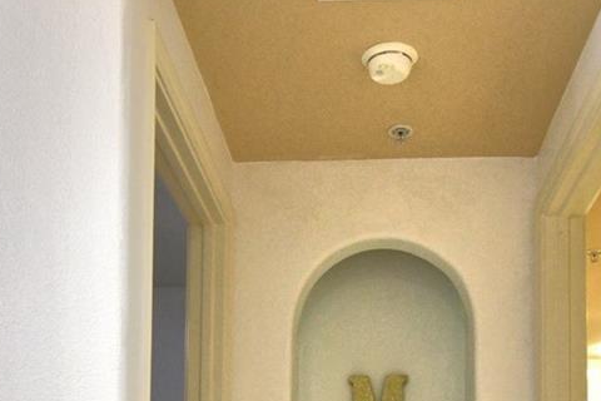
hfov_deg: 39.6
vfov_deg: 24.2
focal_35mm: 50
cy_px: 496
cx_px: 302
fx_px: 835
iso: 400
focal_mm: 10
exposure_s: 1/80
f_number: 4.5
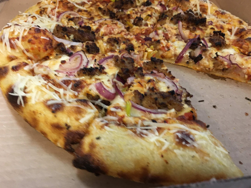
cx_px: 127
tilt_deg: -35.8
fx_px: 218
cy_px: 92
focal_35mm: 30
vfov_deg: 46.8
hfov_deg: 60.0
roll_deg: -4.3
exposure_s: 1/24
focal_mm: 4.15
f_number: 2.2
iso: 200
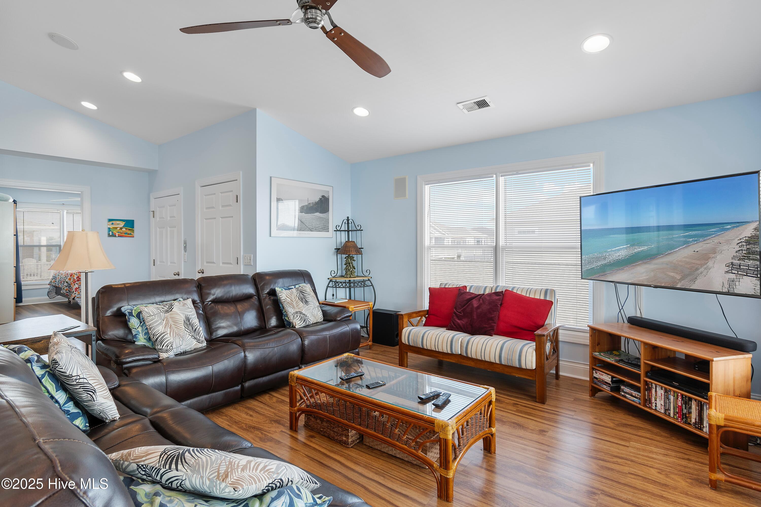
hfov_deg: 90.0
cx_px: 380
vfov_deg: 67.4
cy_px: 254
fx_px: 380
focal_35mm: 18
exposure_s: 1/13
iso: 100
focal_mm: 12
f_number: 4.8
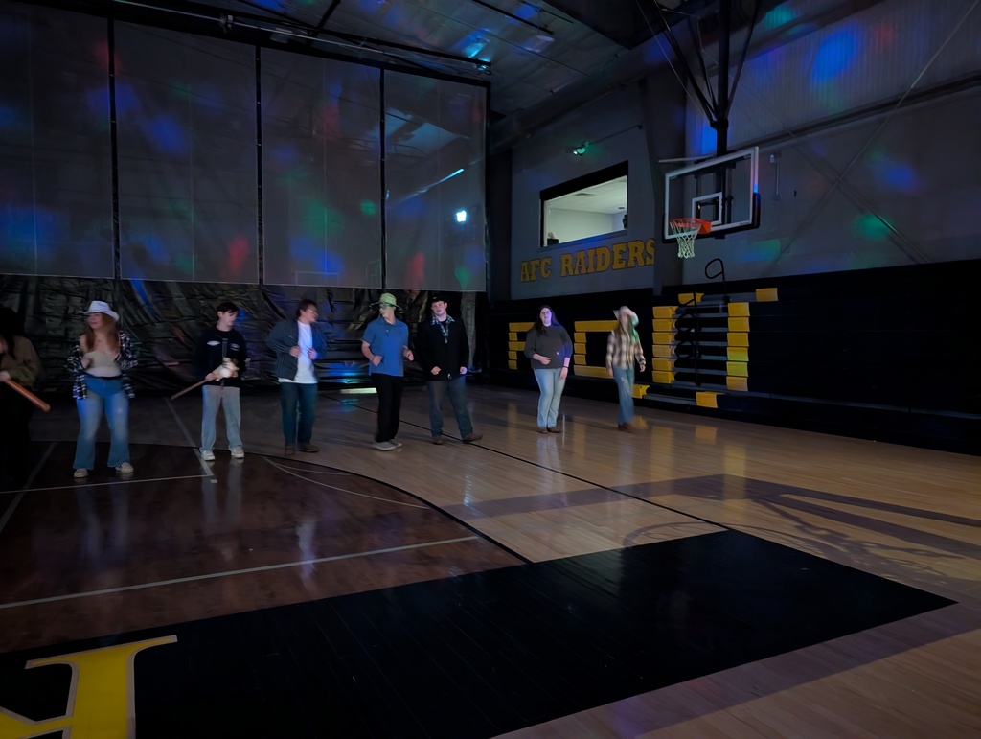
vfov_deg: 56.9
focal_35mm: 24
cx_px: 490
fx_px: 681
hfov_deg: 71.5
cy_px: 370
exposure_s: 1/14.9
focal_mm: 6.9
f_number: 1.68
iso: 3380
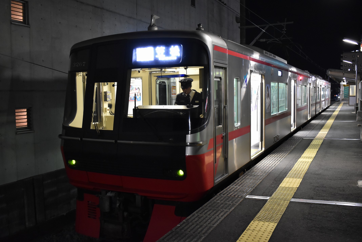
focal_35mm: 36
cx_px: 181
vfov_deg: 36.9
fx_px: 362
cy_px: 121
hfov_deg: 53.1
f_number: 3.8
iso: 2500
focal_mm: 24
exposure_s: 1/20
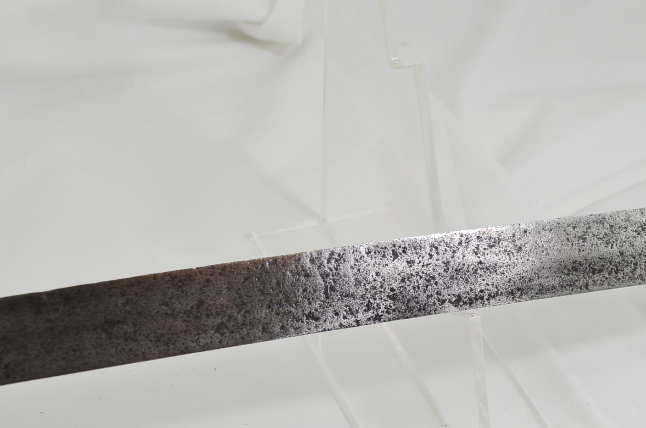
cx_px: 462
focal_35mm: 105
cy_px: 283
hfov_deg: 19.4
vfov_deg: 13.0
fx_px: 1881
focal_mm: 40
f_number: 5.6
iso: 200
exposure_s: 1/125
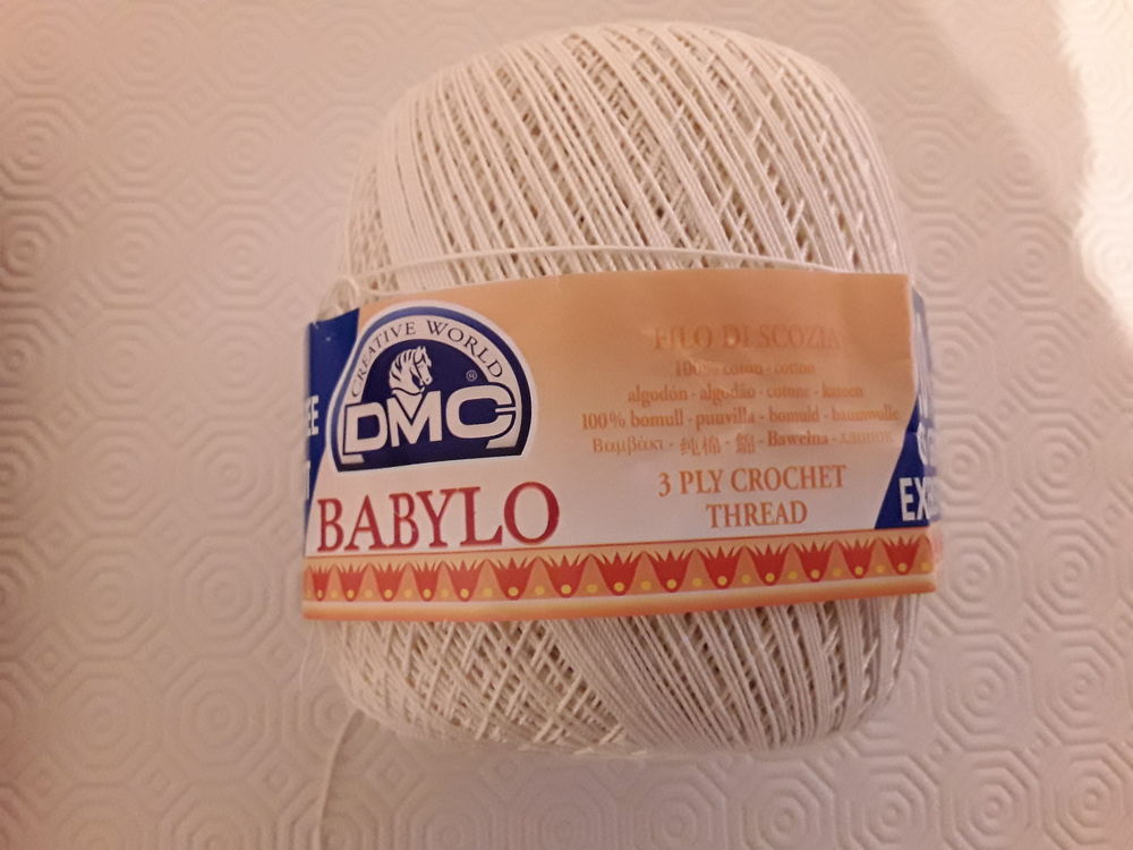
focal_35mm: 27
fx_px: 884
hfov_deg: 65.3
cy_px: 425
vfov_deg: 51.4
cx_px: 566
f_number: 1.9
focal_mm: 2.91
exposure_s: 1/17
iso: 400
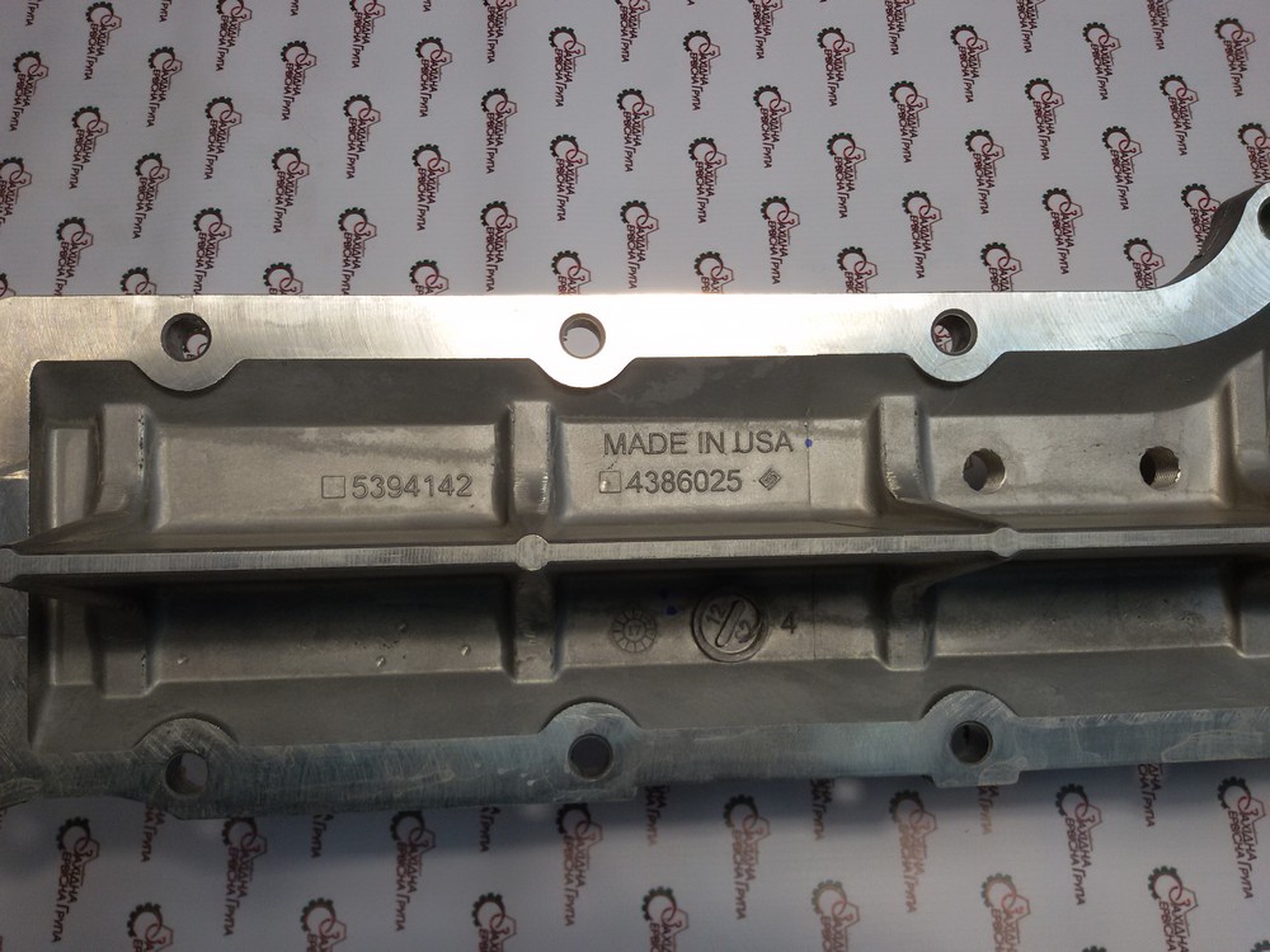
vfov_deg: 45.4
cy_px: 476
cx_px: 635
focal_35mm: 31
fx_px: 1137
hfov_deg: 58.4
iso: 50
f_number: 2.4
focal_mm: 2.93
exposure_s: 1/33
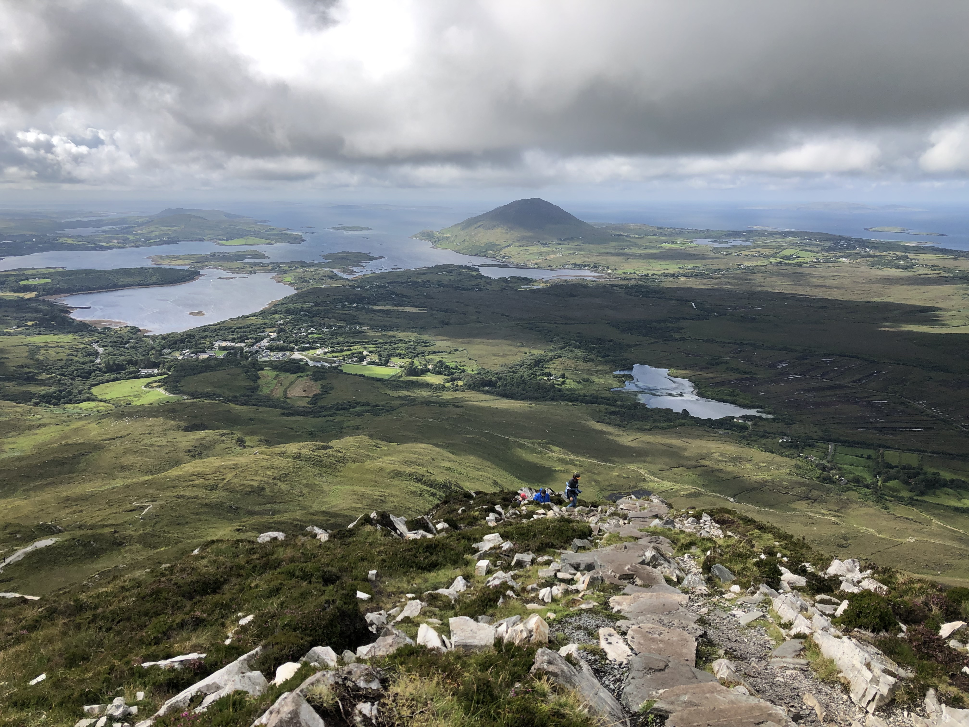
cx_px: 484
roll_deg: +0.0
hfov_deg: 63.4
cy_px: 364
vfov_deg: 49.7
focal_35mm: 28
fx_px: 784
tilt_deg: -11.8
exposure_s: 1/2000
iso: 20
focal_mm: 4
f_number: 1.8
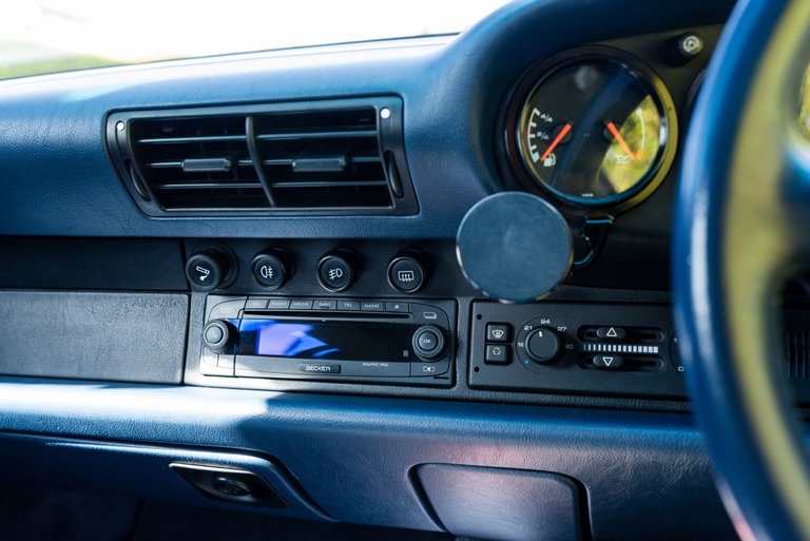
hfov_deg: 54.4
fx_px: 788
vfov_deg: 37.9
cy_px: 270
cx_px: 405
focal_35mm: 35
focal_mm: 35
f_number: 5
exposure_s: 1/50
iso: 1250
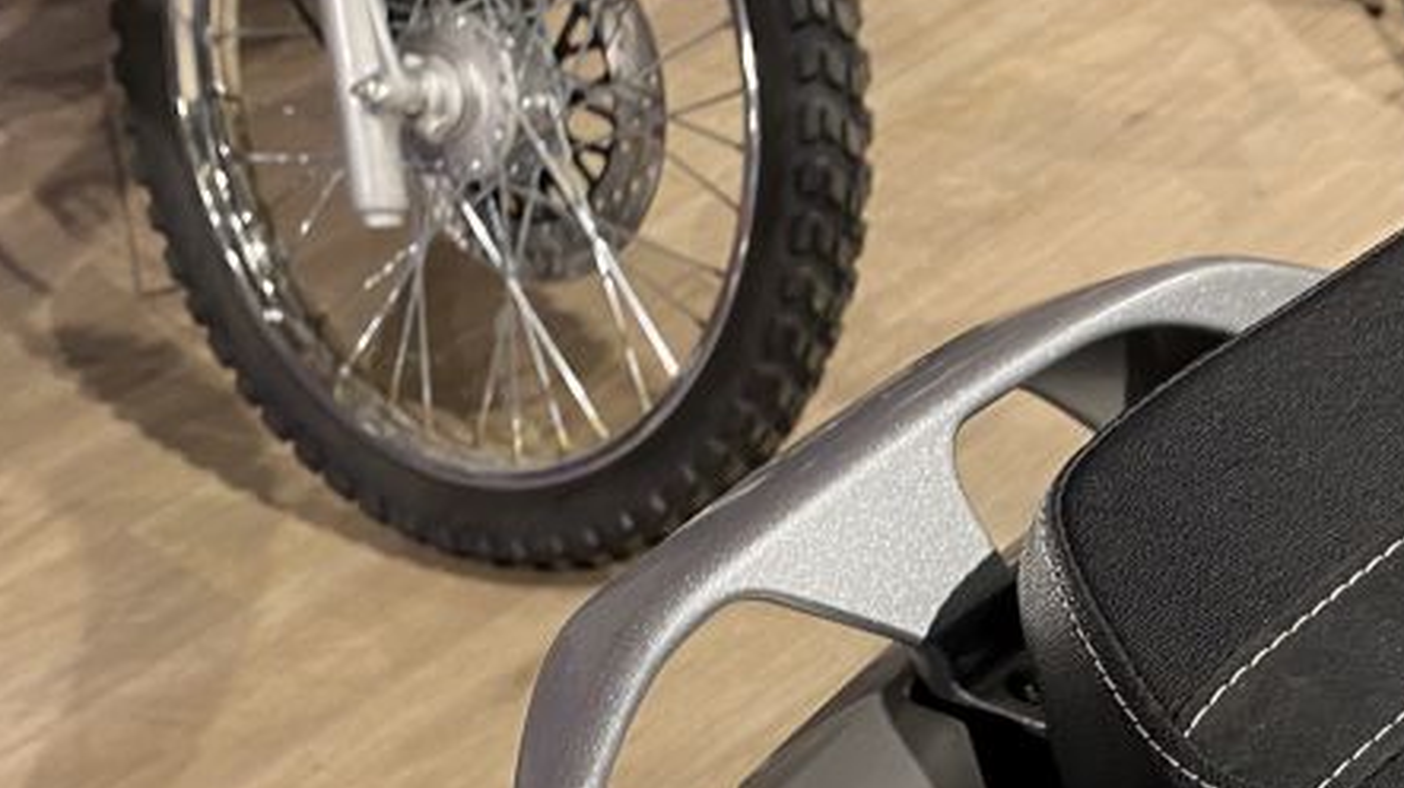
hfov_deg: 28.7
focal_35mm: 68
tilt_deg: -48.1
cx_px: 1458
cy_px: 1174
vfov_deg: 16.2
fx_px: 2530
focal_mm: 4.25
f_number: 1.8
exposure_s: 1/50
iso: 80
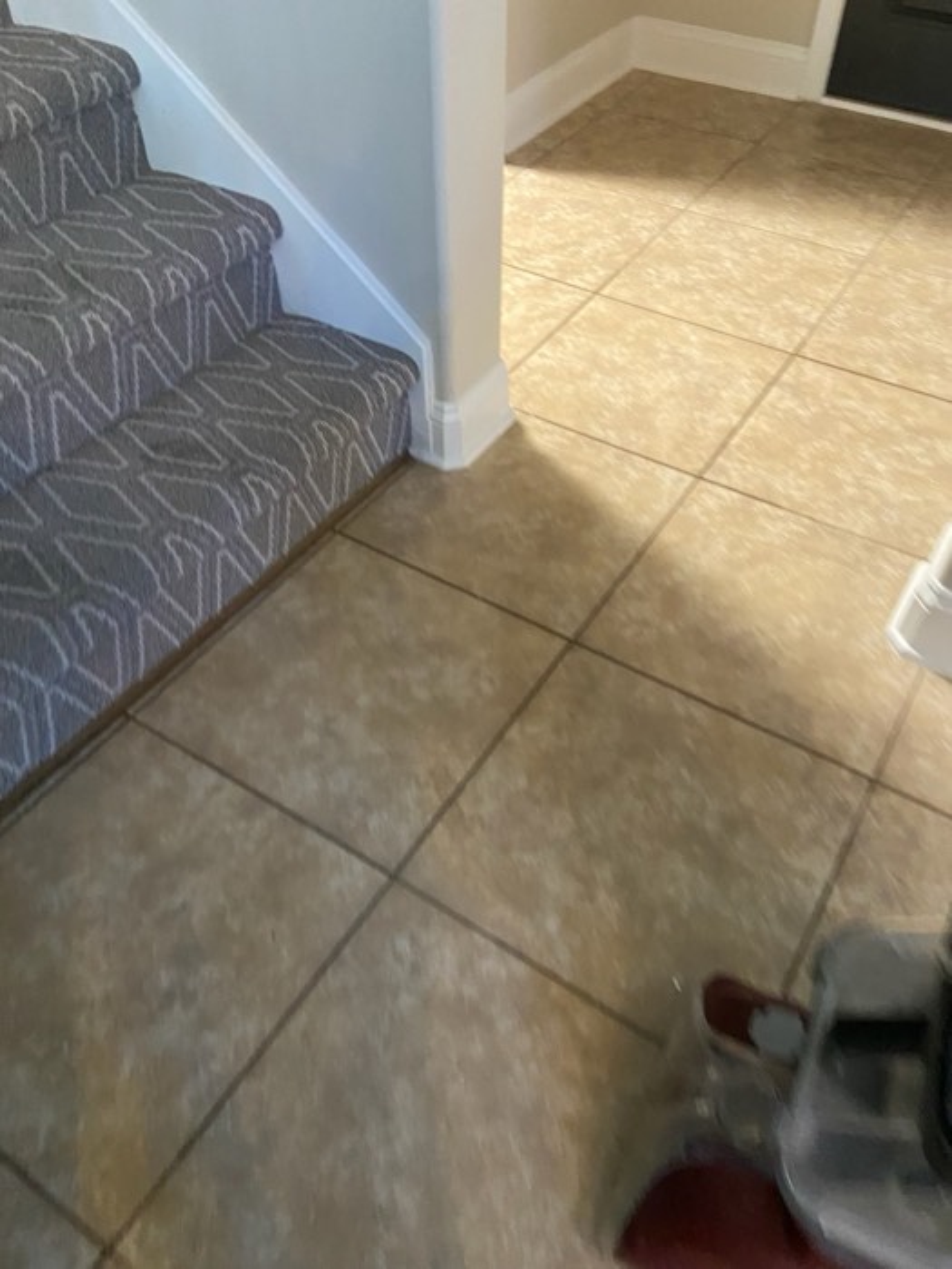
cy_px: 634
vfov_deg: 67.3
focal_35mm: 26
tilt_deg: -49.9
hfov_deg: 53.1
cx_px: 476
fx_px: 953
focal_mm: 4.25
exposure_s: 1/40
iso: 500
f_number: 1.8
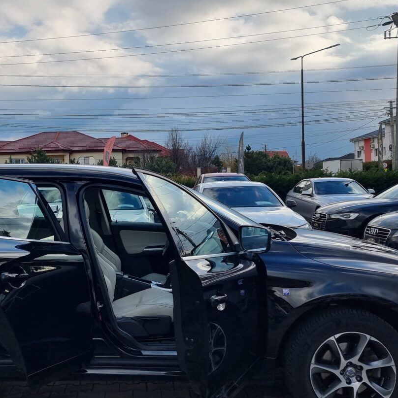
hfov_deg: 39.4
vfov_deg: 40.0
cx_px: 126
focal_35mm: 42
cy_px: 195
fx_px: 546
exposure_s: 1/558
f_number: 1.8
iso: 50
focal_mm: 6.7
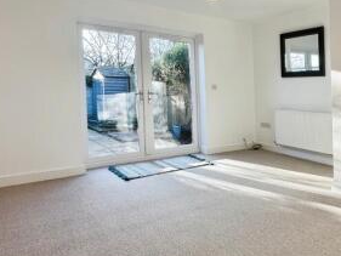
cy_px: 145
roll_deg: -0.1
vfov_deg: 48.1
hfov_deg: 59.0
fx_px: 286
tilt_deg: -5.5
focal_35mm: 29
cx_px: 248
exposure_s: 1/123
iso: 40
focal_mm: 2.22
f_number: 2.2
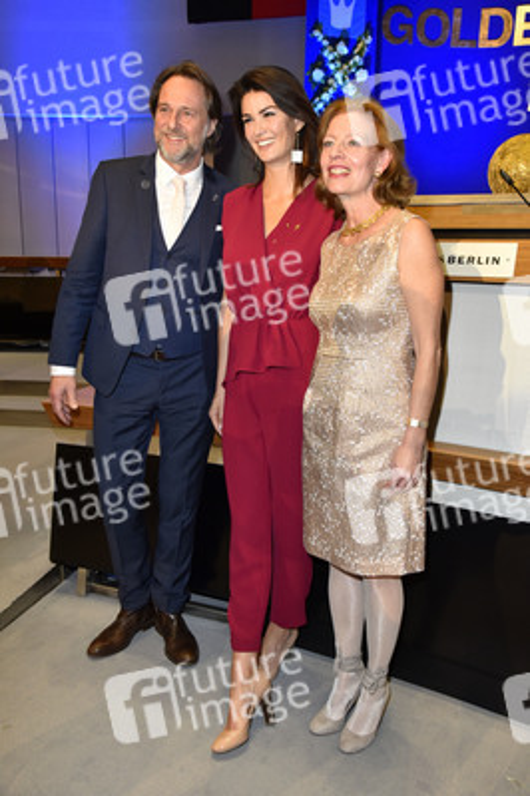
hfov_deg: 42.3
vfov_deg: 60.3
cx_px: 265
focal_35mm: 31
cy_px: 398
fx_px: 686
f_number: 6.3
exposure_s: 1/100
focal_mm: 31
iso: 2000
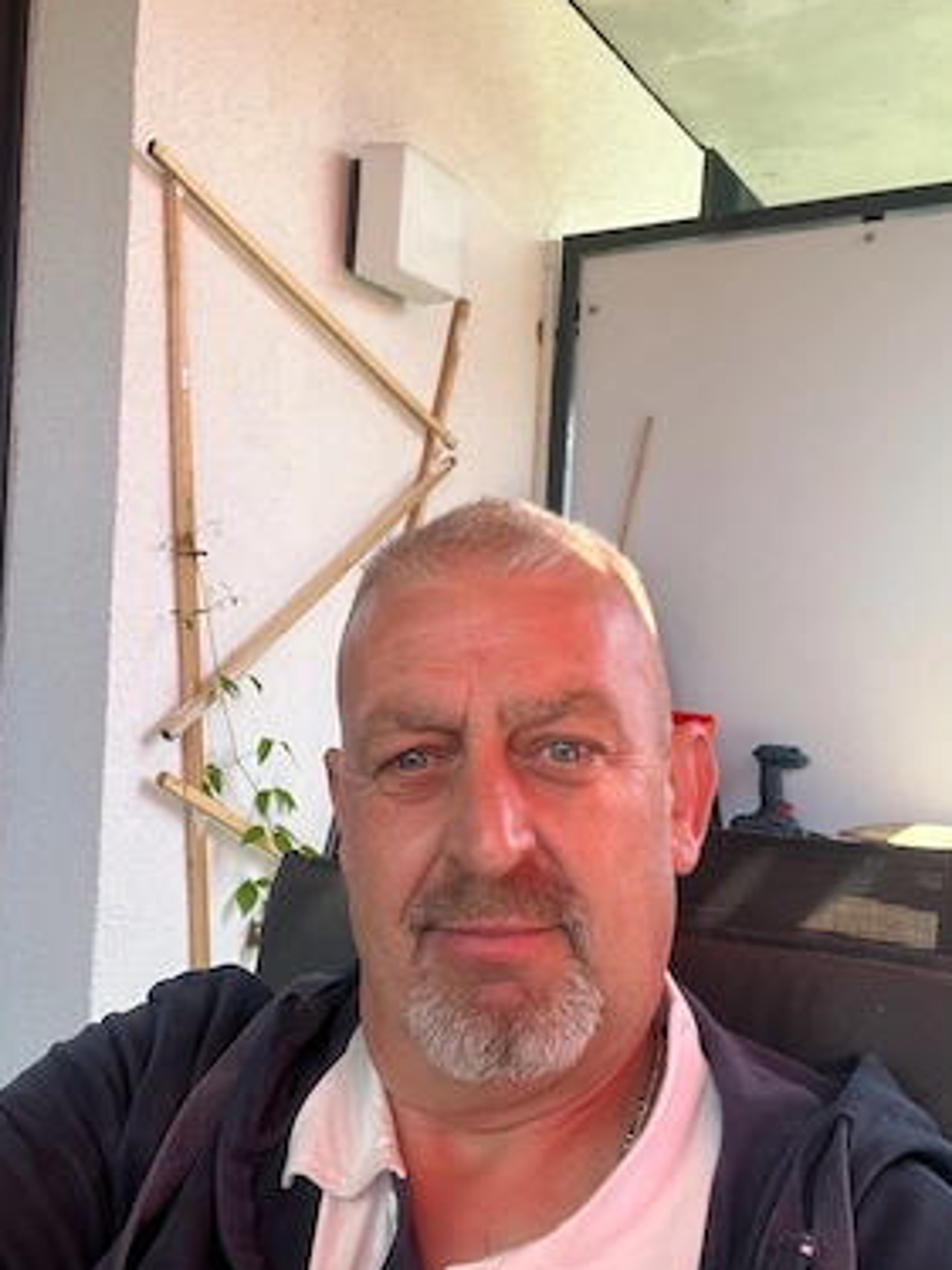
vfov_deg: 56.8
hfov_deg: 44.1
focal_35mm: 32
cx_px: 474
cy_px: 633
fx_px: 1174
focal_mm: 2.71
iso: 40
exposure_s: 1/121
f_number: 2.2
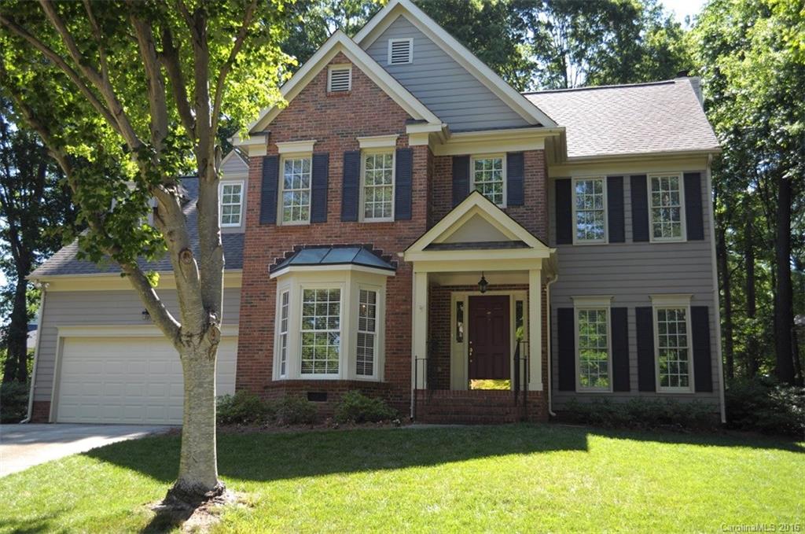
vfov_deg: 36.7
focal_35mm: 36
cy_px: 267
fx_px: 804
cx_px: 402
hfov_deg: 53.2
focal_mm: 24
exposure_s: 1/400
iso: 250
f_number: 4
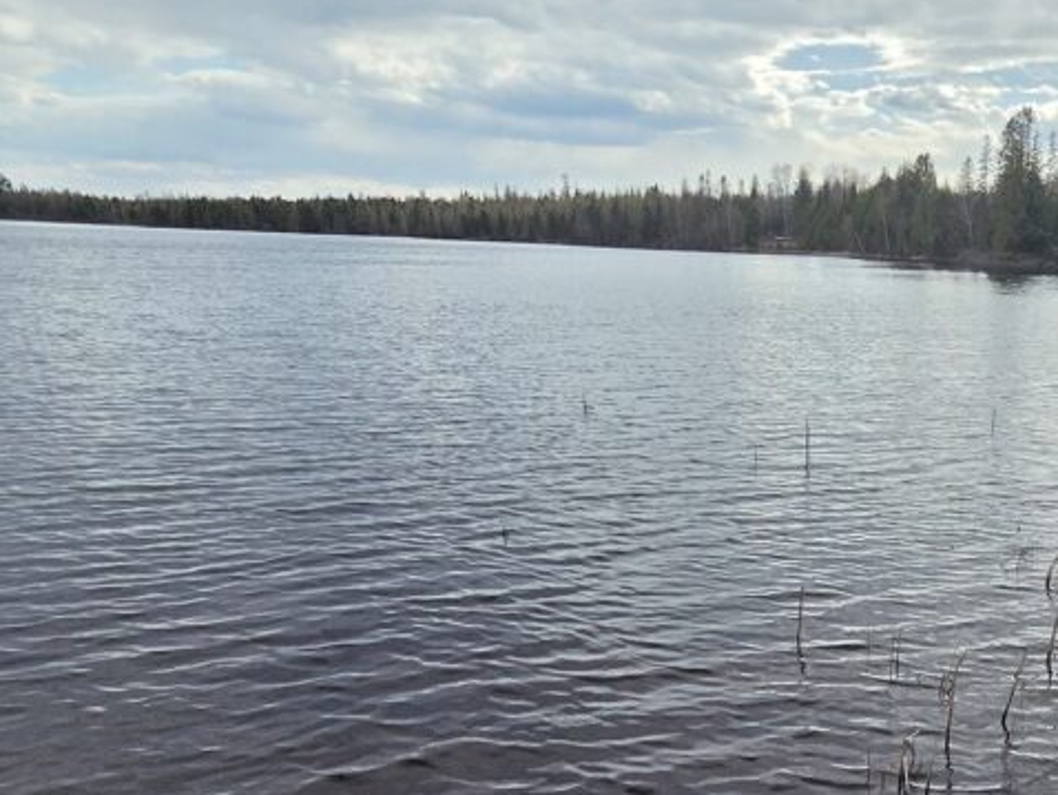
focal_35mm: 29
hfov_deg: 56.7
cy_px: 551
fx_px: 887
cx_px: 860
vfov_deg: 47.2
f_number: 2.2
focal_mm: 2.2
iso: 100
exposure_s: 1/4153
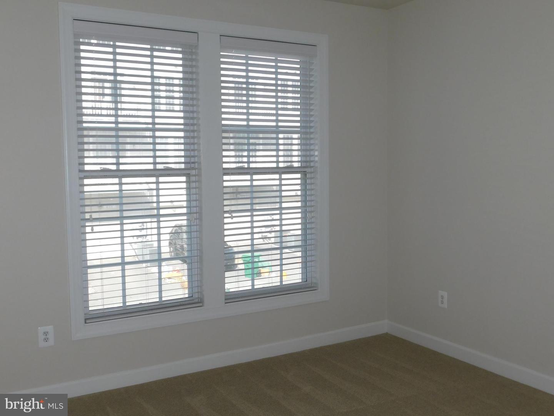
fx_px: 576
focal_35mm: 36
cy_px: 208
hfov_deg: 51.4
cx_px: 277
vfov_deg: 39.7
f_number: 3.5
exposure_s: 1/250
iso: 125
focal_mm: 6.3
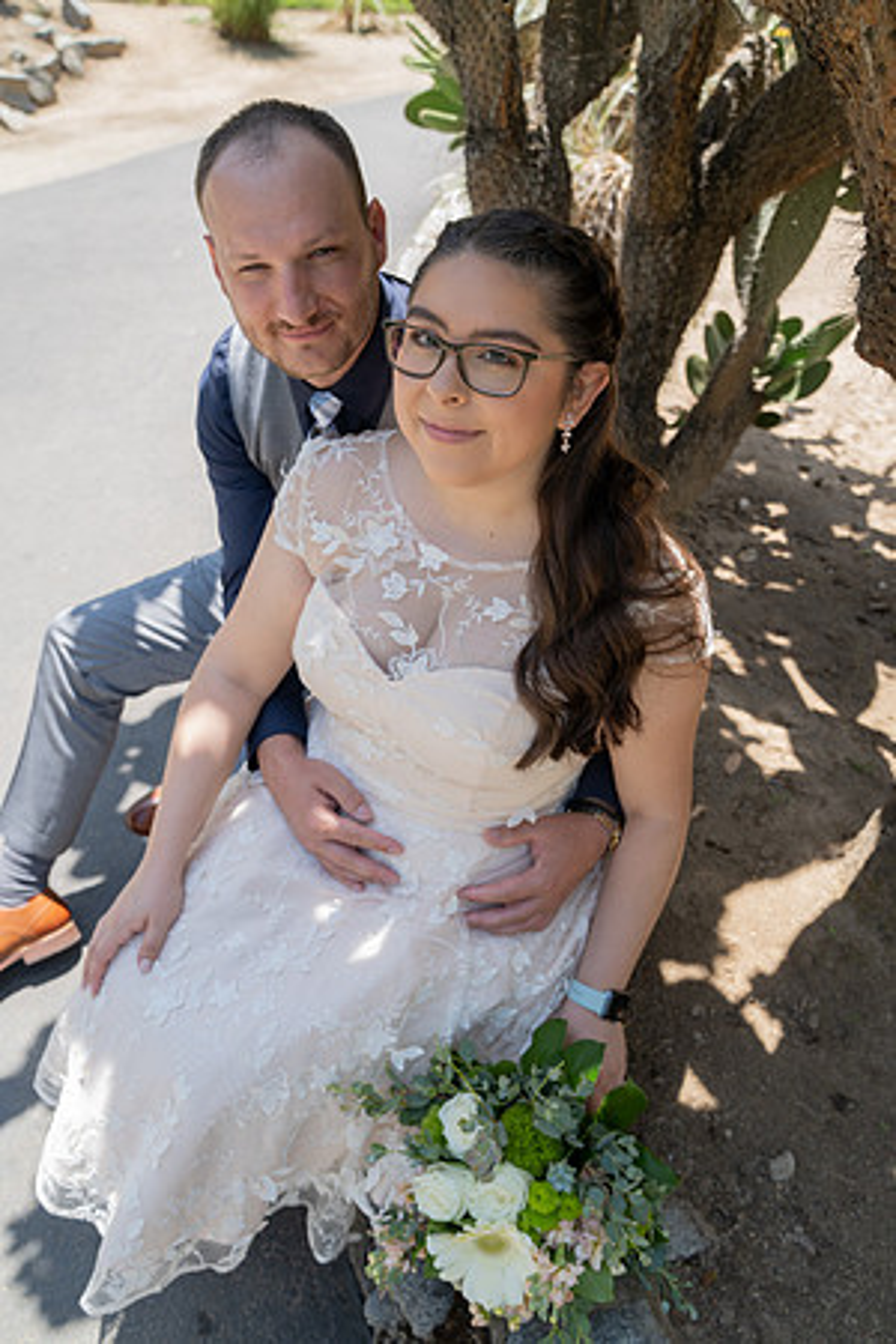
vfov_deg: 69.4
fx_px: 971
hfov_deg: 49.6
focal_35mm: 26
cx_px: 448
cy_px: 672
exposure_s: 1/320
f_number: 4.5
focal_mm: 26
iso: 250
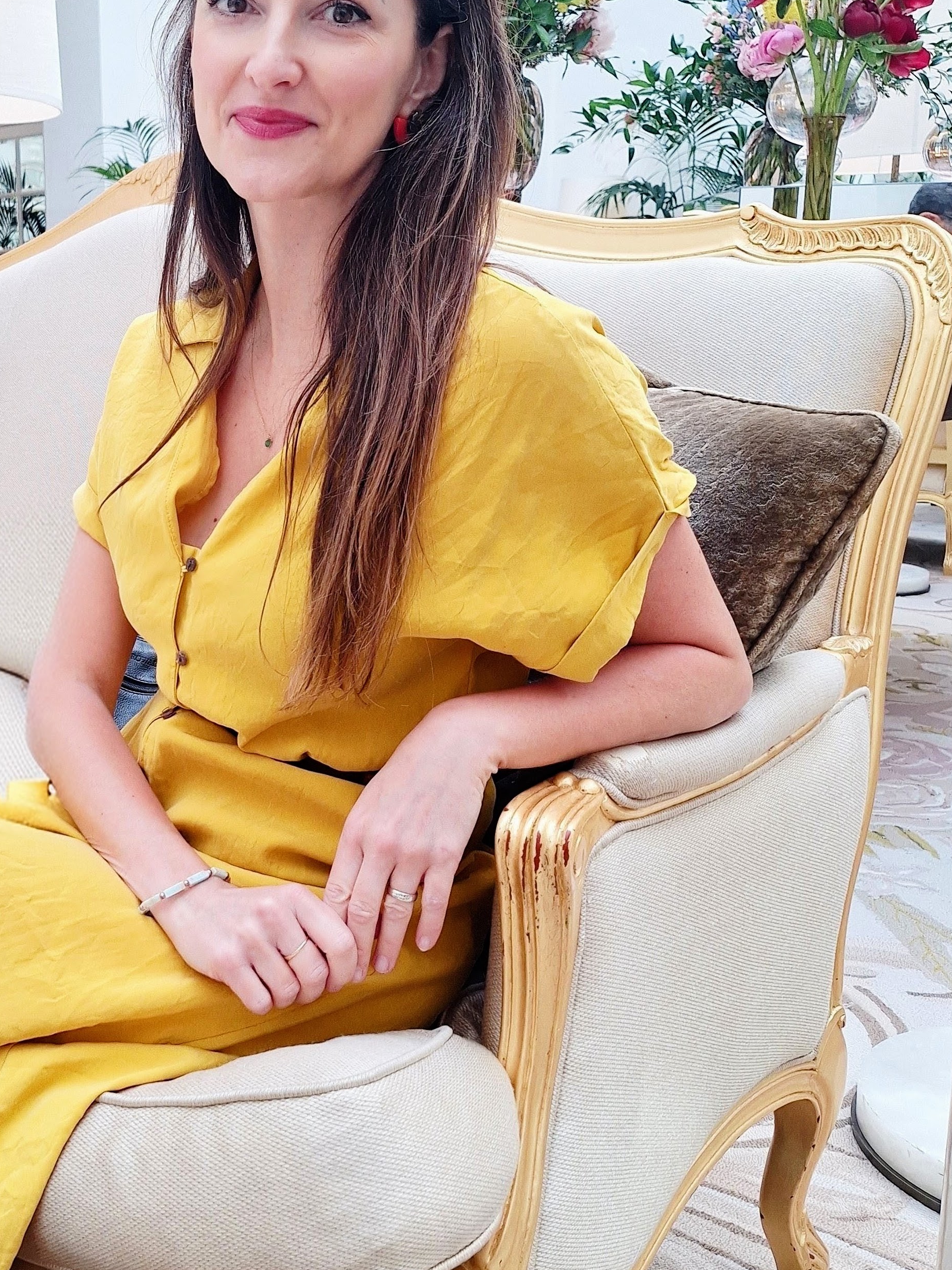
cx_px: 313
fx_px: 1174
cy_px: 454
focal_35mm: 32
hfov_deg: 43.5
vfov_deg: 56.0
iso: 40
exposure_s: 1/120
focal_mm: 5.54
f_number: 1.8
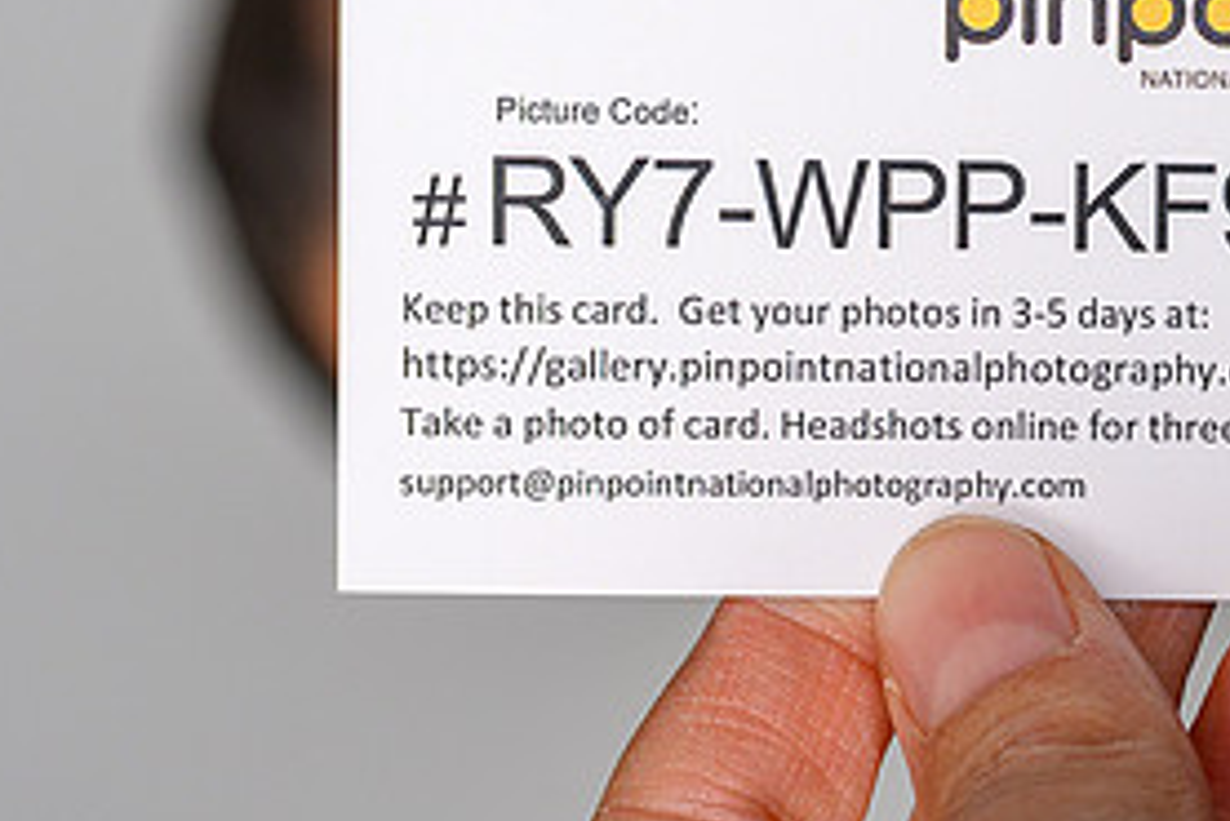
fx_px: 5059
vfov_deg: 9.3
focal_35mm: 148
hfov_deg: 13.7
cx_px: 1086
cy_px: 363
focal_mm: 50
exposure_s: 1/200
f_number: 5.6
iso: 200
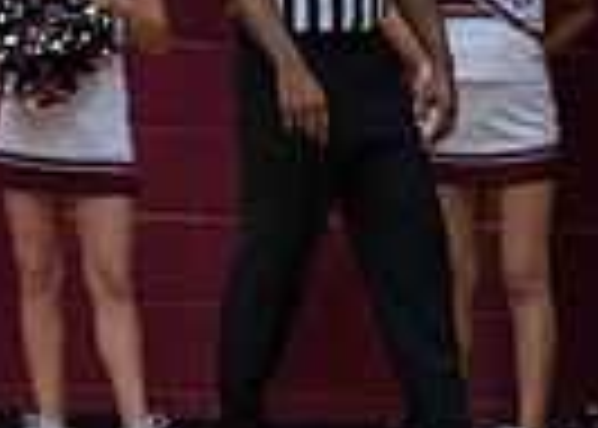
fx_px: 13961
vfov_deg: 1.8
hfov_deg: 2.4
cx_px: 933
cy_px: -29
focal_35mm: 822
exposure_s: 1/1000
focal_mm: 135
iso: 1250
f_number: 1.8
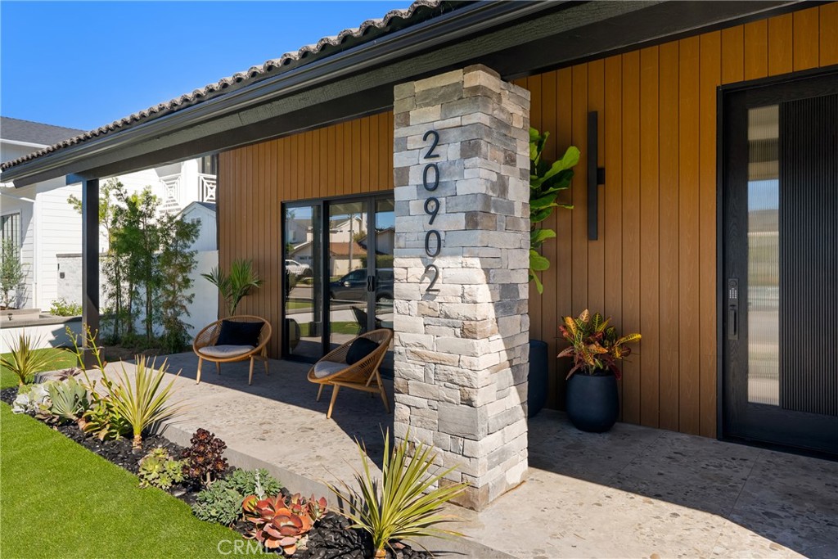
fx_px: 512
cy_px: 280
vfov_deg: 57.2
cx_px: 419
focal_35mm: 22
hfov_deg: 78.6
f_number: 9
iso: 320
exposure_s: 1/250
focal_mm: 22
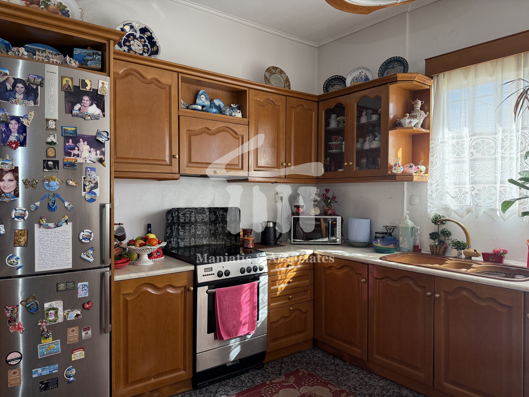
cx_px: 264
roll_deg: +0.0
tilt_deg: -0.9
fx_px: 367
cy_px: 198
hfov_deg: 71.6
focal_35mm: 24
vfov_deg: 56.8
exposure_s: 1/214
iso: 200
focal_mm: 6.76
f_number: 1.78
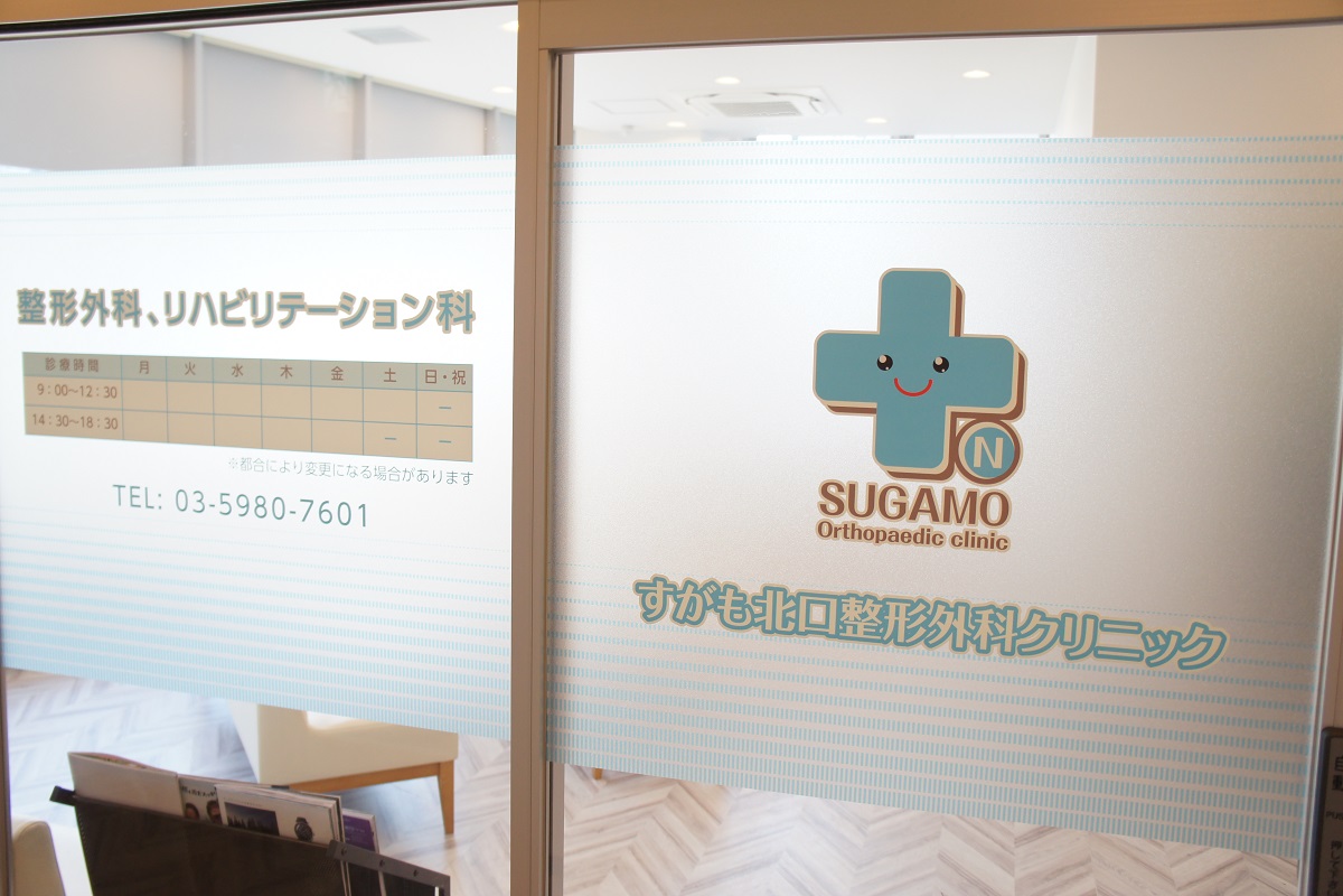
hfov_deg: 61.9
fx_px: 1119
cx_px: 672
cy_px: 448
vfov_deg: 43.6
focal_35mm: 30
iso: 500
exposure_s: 1/160
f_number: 4
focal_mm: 20
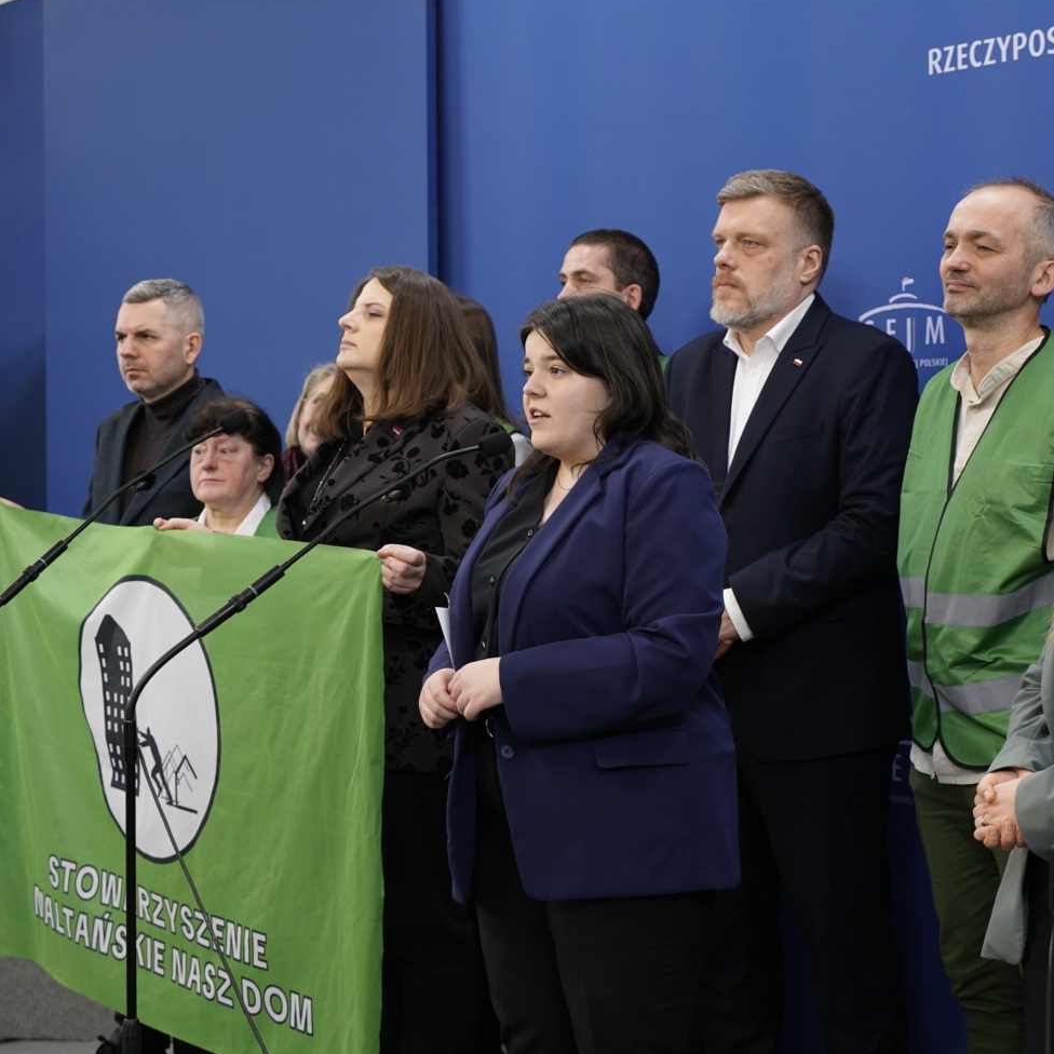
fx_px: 2377
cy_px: 473
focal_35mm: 69
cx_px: 630
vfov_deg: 25.0
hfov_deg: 25.0
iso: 800
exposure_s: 1/100
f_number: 4
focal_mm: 49
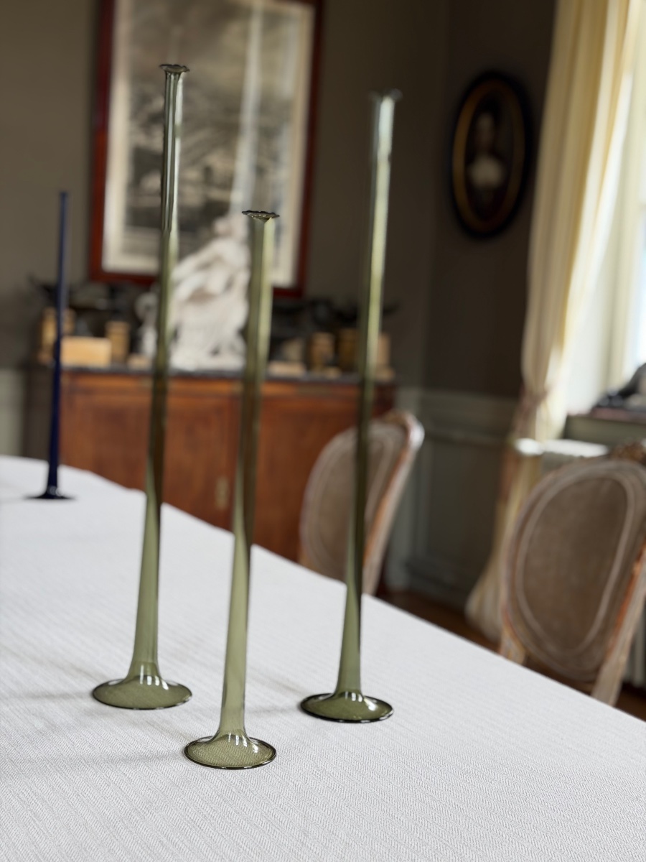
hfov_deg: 30.3
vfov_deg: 39.7
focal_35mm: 48
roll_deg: -1.9
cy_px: 431
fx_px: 1194
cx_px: 323
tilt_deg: -3.6
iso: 64
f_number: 1.78
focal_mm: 6.76
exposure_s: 1/282
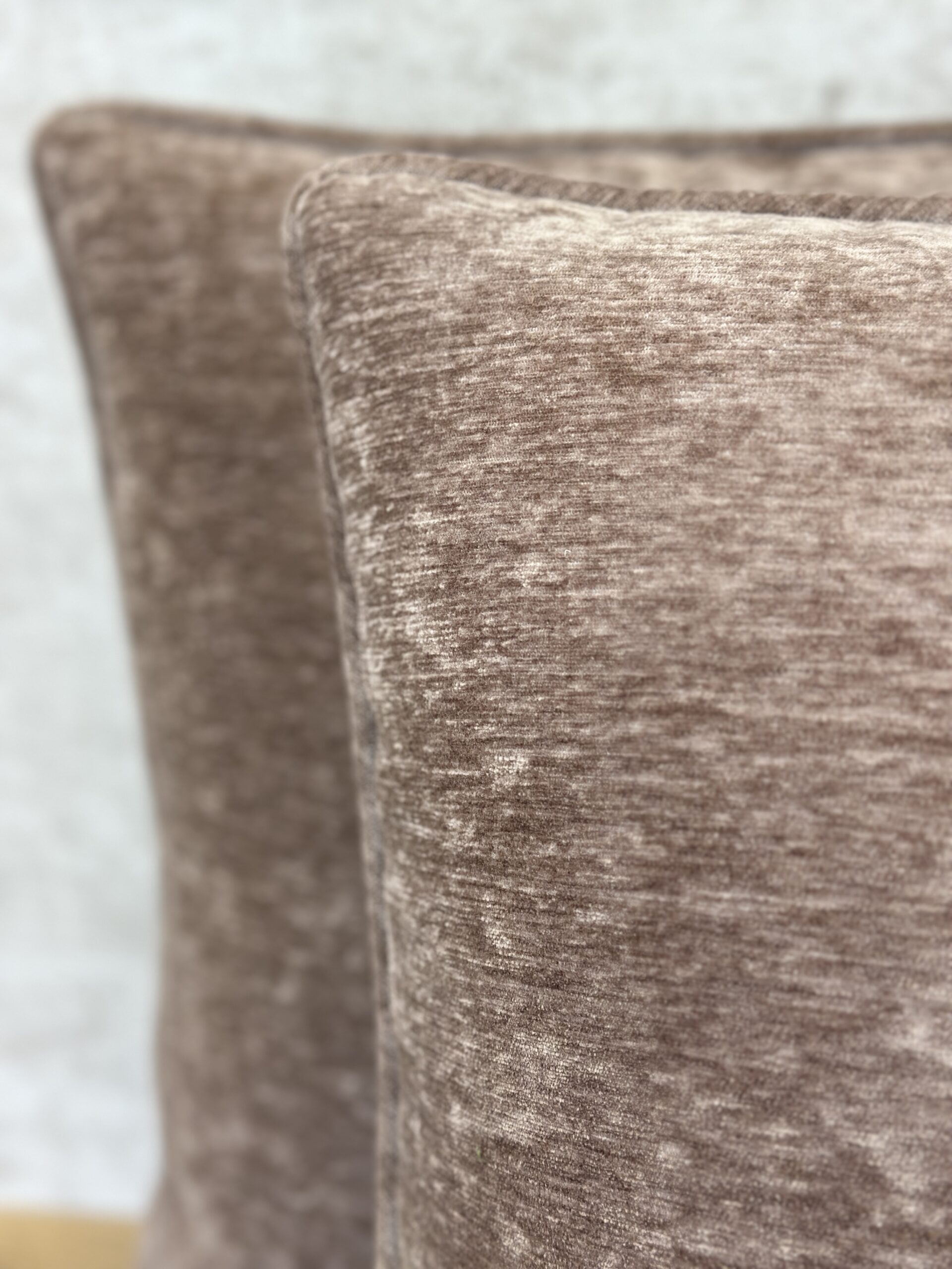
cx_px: 476
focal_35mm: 48
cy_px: 634
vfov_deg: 39.7
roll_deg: +1.8
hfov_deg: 30.3
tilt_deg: -17.0
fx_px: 1760
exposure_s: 1/120
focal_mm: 6.86
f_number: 1.78
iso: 100
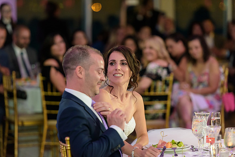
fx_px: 1175
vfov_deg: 7.6
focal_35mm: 180
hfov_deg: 11.4
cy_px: 78
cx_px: 118
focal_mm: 180
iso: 1600
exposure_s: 1/125
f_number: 3.2
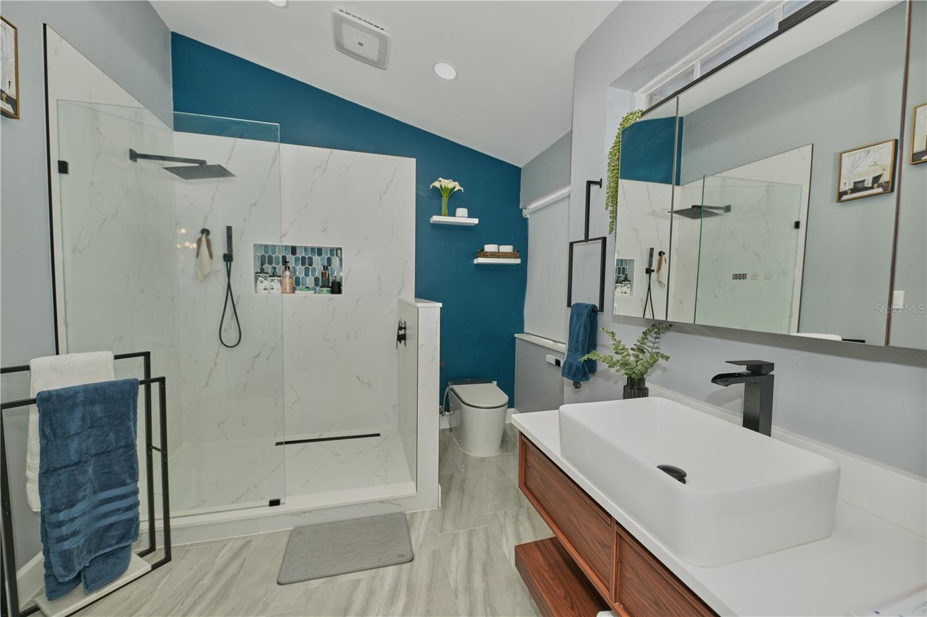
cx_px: 464
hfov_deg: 104.3
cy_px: 308
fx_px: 360
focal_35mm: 14
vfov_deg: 81.2
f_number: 4
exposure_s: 1/200
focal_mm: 14
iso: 400
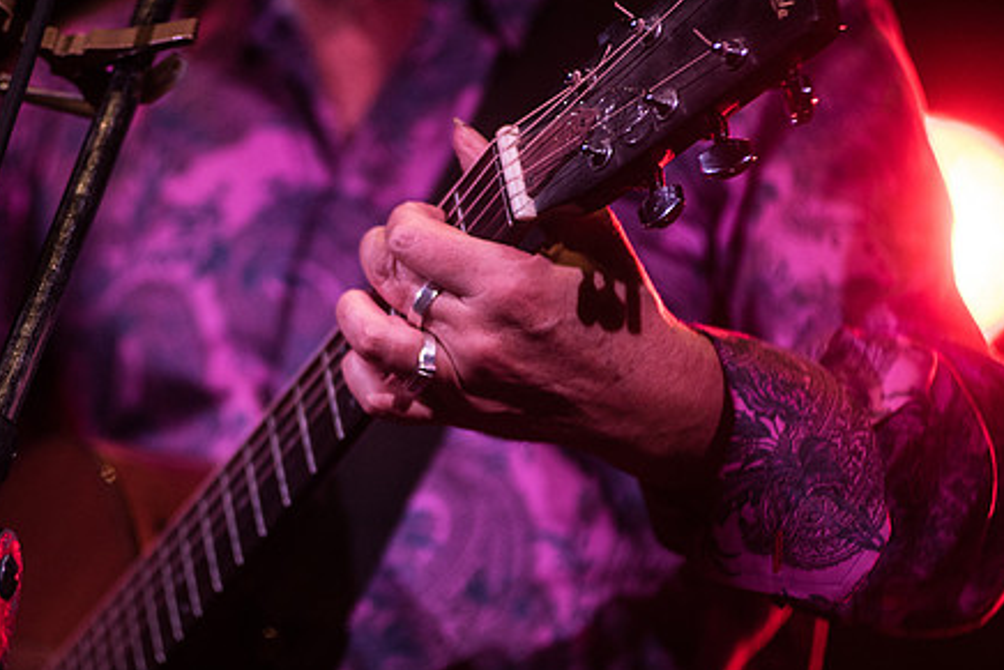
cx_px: 396
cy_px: 411
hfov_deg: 7.7
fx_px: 7420
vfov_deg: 5.2
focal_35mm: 266
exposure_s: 1/320
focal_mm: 200
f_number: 3.2
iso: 2000
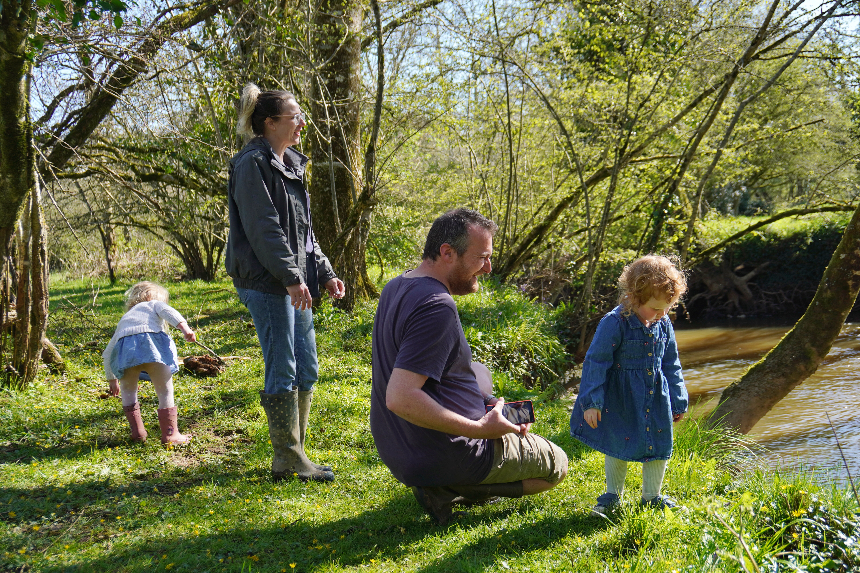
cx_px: 430
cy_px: 286
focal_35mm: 44
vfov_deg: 30.8
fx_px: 1039
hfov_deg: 45.0
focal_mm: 29
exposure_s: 1/320
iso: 100
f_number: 4
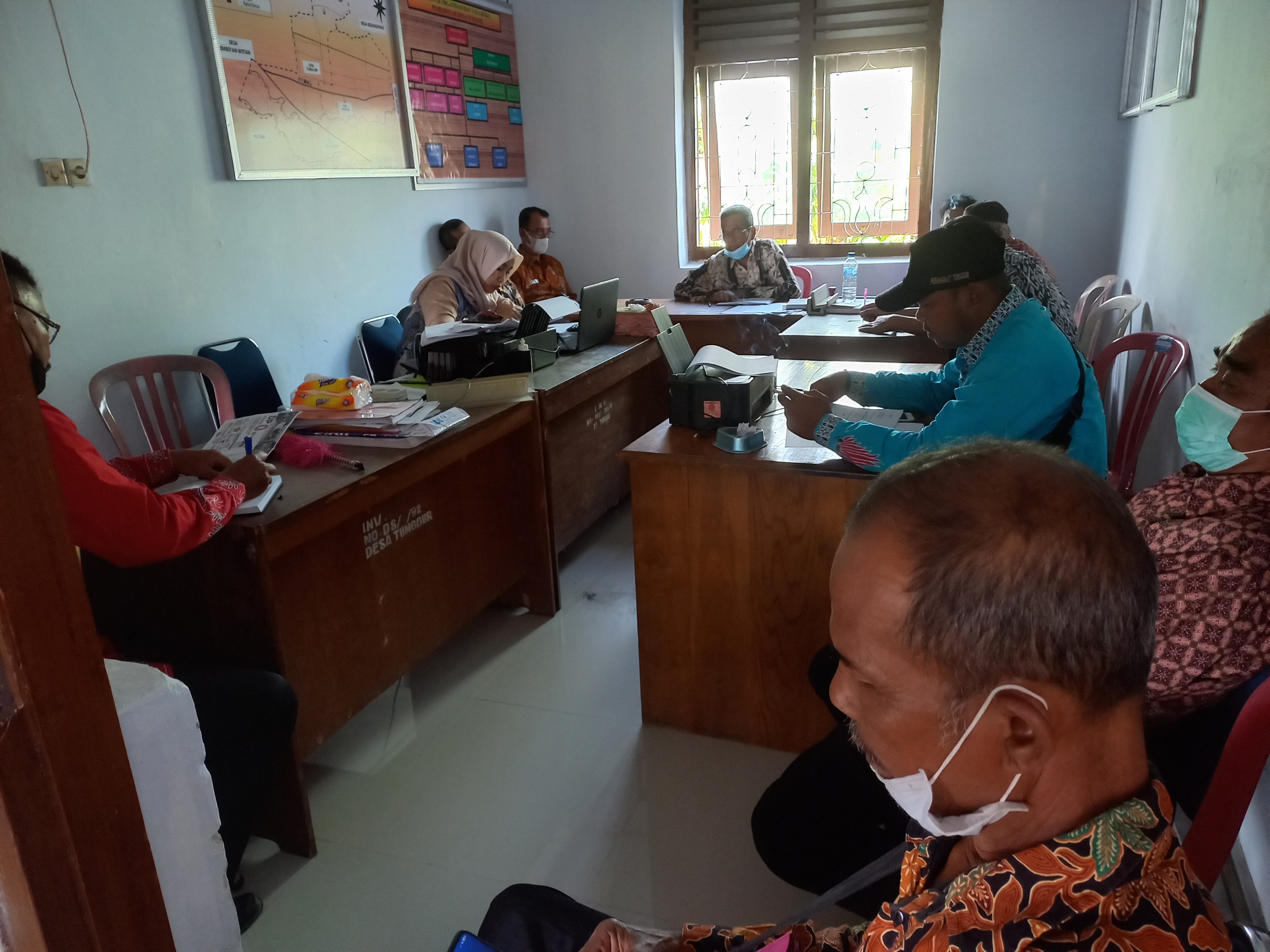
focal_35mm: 25
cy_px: 476
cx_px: 635
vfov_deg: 54.9
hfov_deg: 69.4
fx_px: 917
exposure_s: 1/24
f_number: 1.8
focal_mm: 4.65
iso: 400
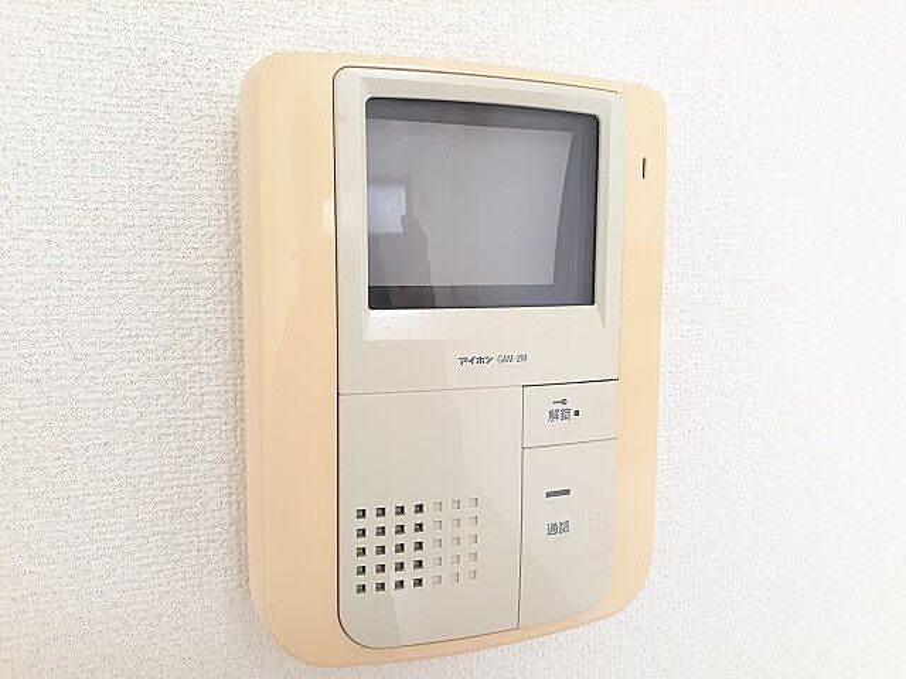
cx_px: 453
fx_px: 707
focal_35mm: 27
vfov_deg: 51.4
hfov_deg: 65.3
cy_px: 340
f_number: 1.9
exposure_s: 1/50
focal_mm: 3.6
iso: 160
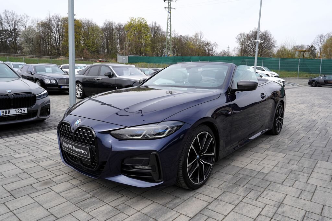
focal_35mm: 25
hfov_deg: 71.5
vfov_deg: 51.3
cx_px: 166
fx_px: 230
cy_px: 110
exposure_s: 1/200
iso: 100
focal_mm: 25
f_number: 7.1
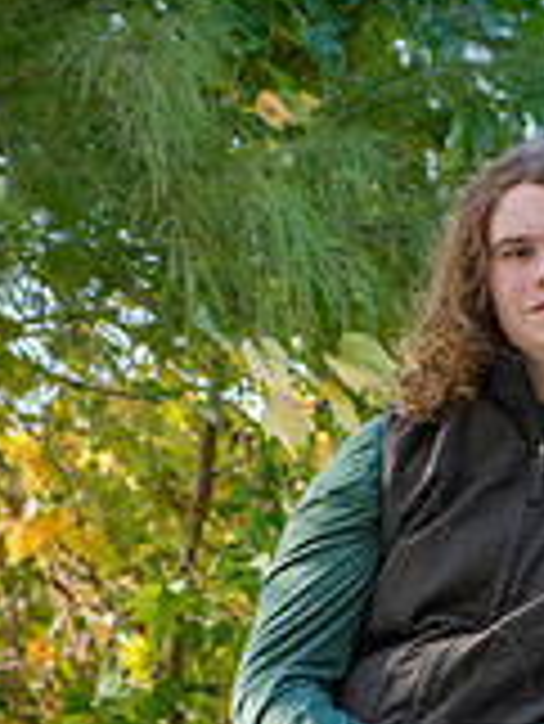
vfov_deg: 9.2
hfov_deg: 6.9
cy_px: 657
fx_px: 4499
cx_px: 548
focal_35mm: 215
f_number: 5.6
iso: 640
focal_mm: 80
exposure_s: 1/320
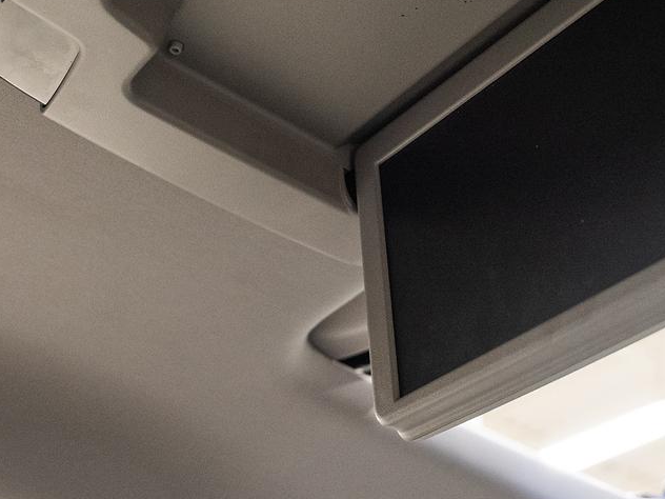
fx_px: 1172
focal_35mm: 61
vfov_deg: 23.8
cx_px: 405
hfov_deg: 31.6
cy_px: 120
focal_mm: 25.3
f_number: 3.5
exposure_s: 1/40
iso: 800
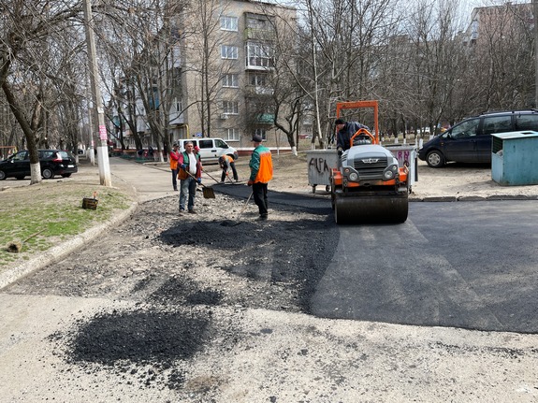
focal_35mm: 26
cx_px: 269
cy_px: 202
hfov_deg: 67.3
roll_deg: +0.4
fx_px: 404
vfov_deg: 53.0
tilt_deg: -8.6
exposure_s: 1/1098
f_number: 1.6
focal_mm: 5.1
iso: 32
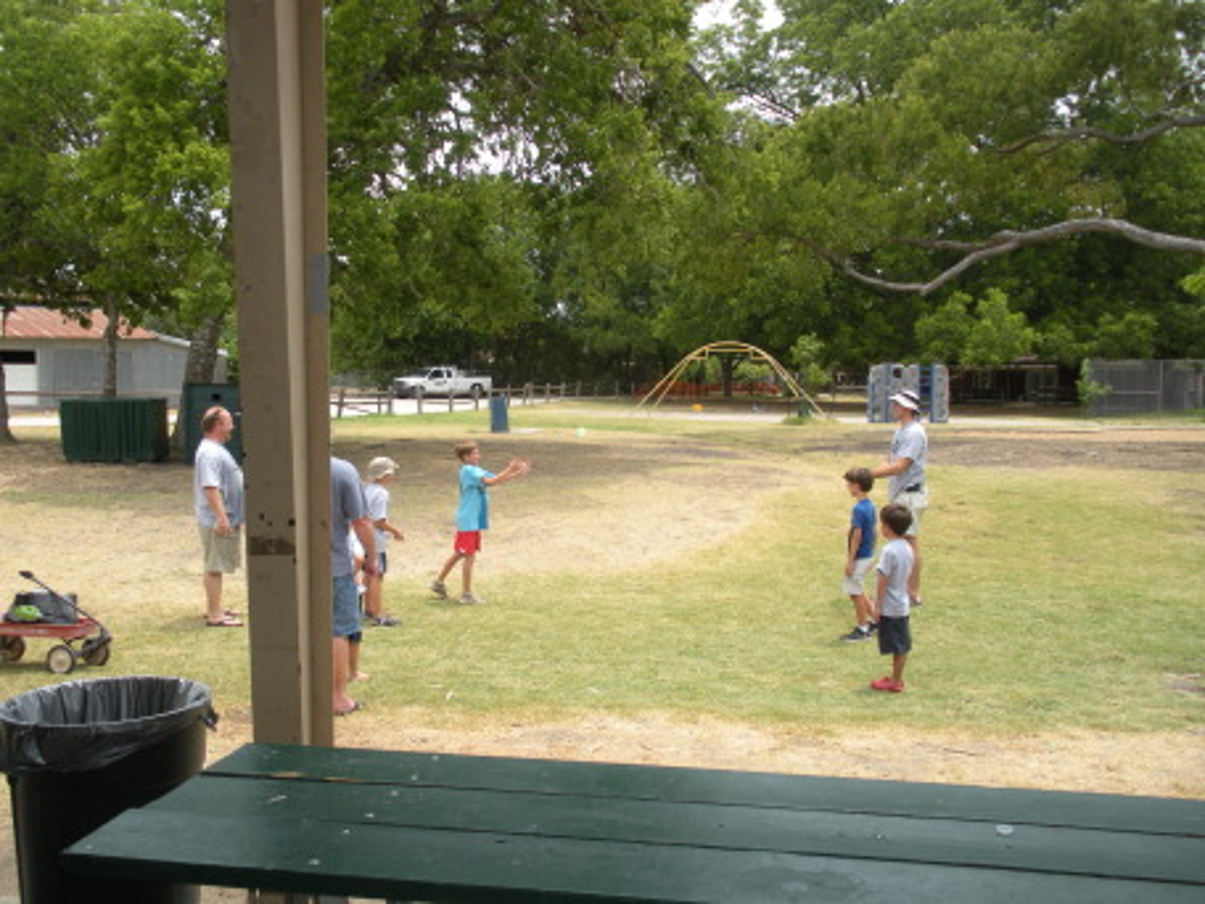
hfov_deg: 51.4
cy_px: 452
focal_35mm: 36
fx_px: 1253
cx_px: 602
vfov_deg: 39.7
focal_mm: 6.3
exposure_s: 1/428
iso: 88
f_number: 3.5
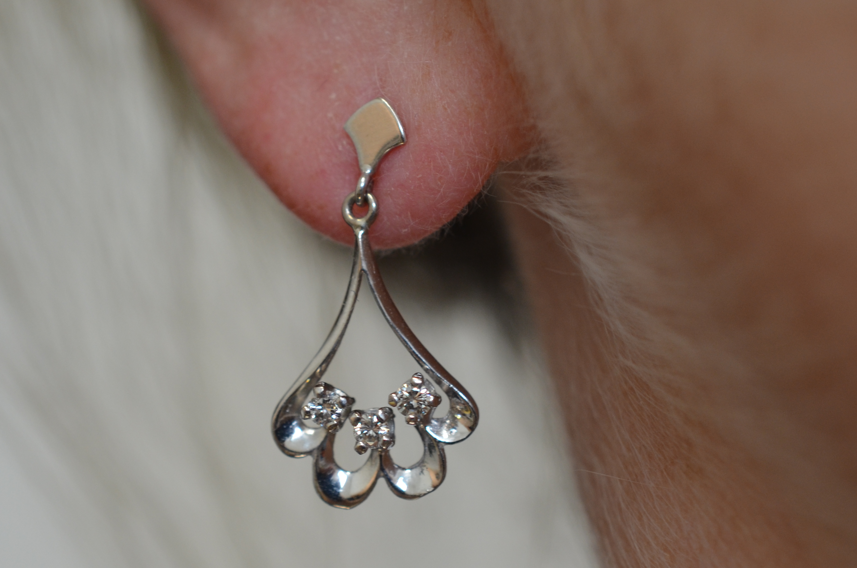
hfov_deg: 21.1
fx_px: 2304
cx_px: 367
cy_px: 379
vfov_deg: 14.0
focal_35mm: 97
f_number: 5.6
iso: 400
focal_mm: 40
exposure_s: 1/60
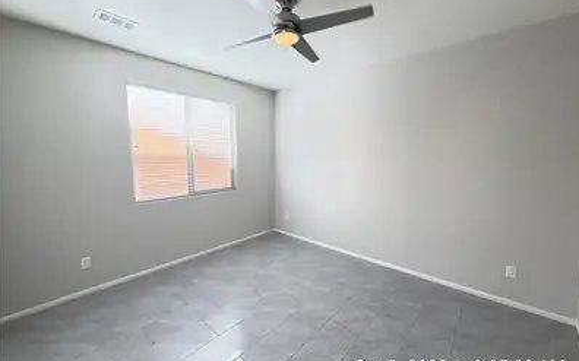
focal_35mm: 15
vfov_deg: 74.7
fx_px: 237
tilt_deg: -5.5
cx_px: 291
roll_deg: +0.2
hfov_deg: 101.5
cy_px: 175
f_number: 2.2
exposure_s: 1/120
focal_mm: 2.22
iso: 320
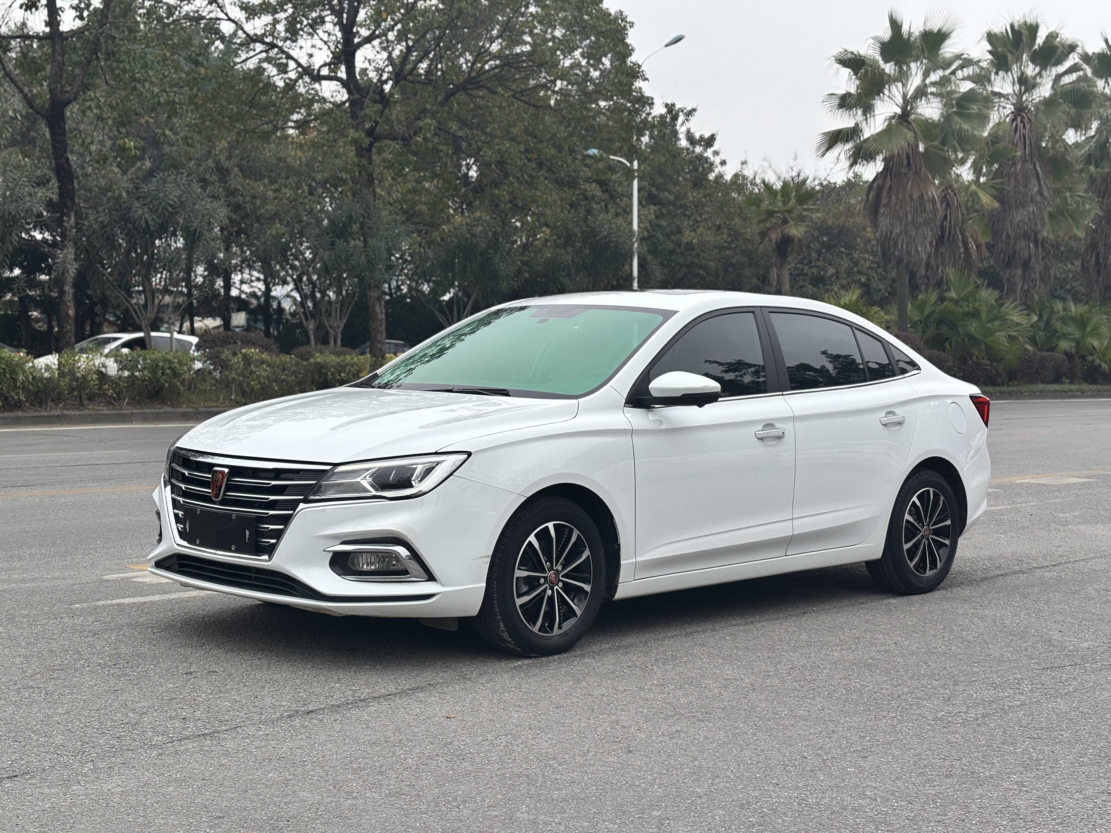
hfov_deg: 36.8
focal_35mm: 52
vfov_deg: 28.0
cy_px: 416
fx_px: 1669
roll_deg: +0.4
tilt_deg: -3.6
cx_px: 556
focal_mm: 5.96
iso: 40
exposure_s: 1/1499
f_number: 1.6
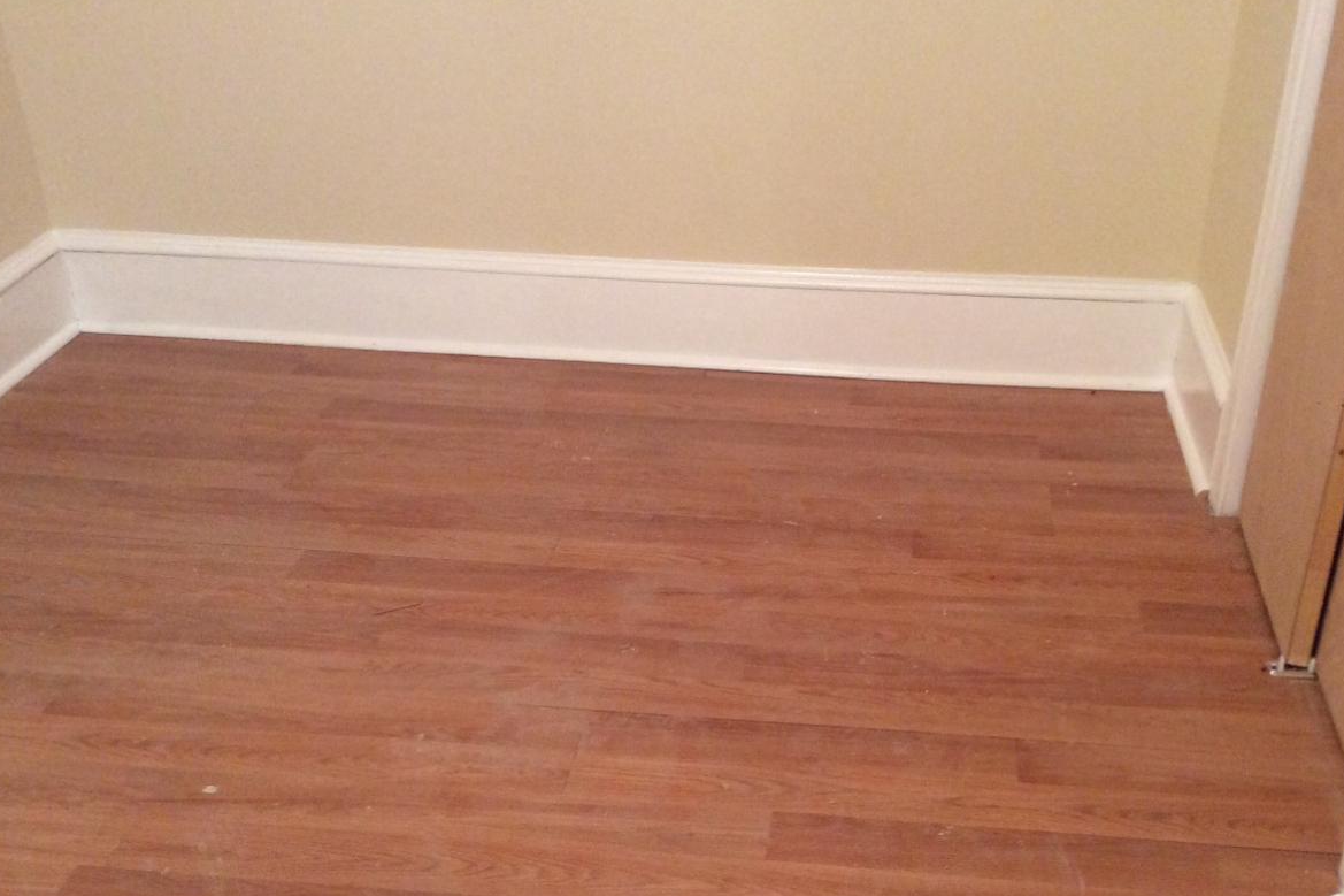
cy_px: 552
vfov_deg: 32.5
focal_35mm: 41
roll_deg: +0.7
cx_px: 745
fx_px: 1530
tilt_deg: -31.3
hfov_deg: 47.3
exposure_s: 1/24
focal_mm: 3.3
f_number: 2.4
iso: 160
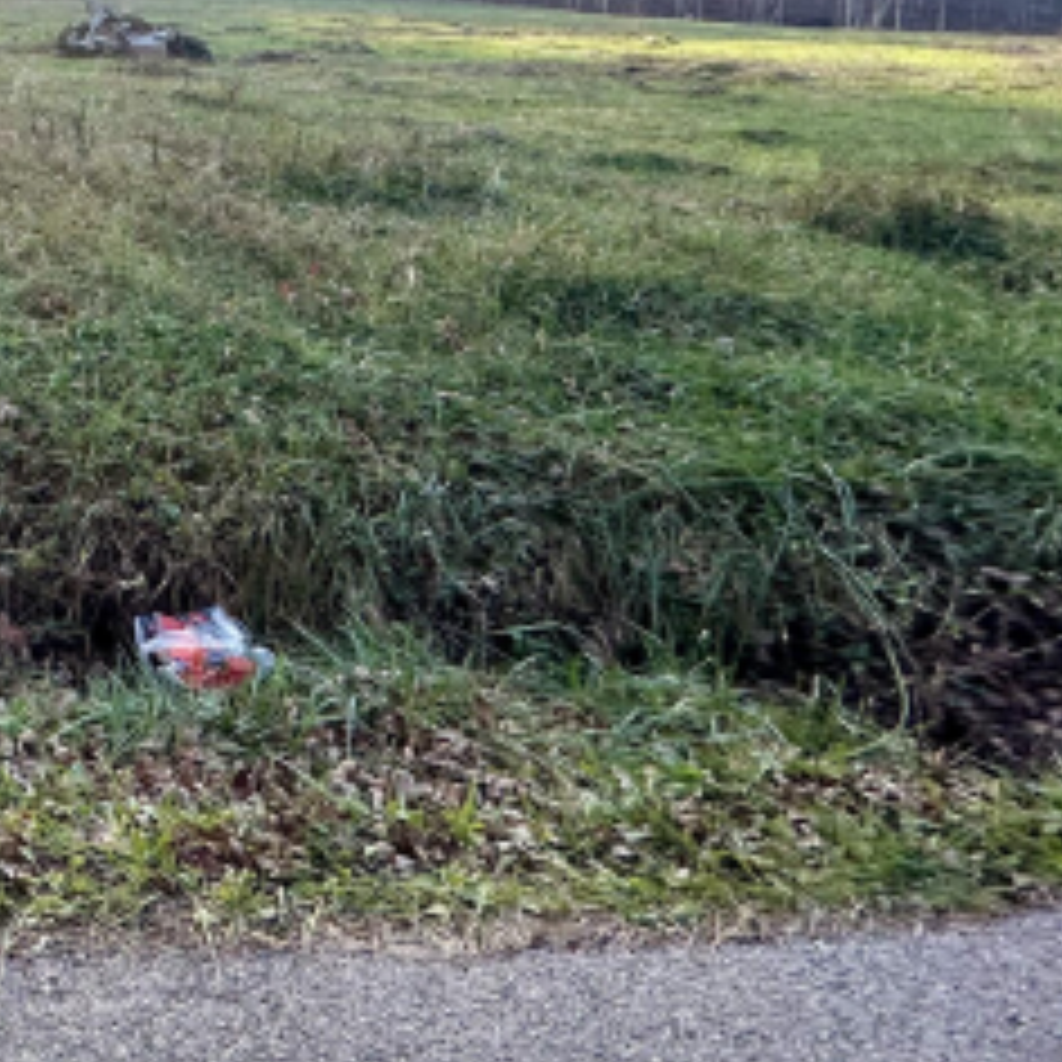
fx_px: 1215
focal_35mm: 35
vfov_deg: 44.2
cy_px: 166
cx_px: -277
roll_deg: -1.9
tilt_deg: -7.6
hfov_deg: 34.9
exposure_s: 1/403
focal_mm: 2.22
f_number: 2.2
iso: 40
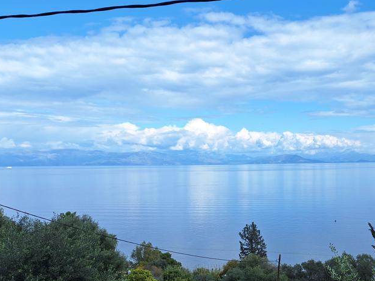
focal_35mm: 38
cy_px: 200
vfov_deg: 37.1
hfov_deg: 48.1
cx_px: 254
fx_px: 412
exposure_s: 1/2747
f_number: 1.8
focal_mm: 5.54
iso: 40
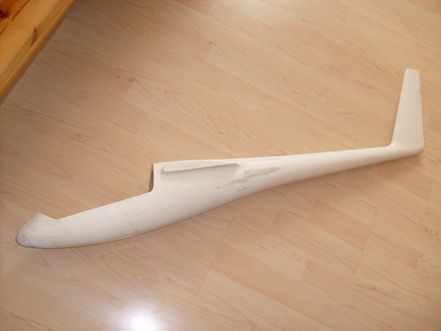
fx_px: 446
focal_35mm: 35
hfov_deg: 52.6
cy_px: 166
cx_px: 220
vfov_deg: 40.7
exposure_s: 1/45
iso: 100
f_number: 2.8
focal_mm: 5.8
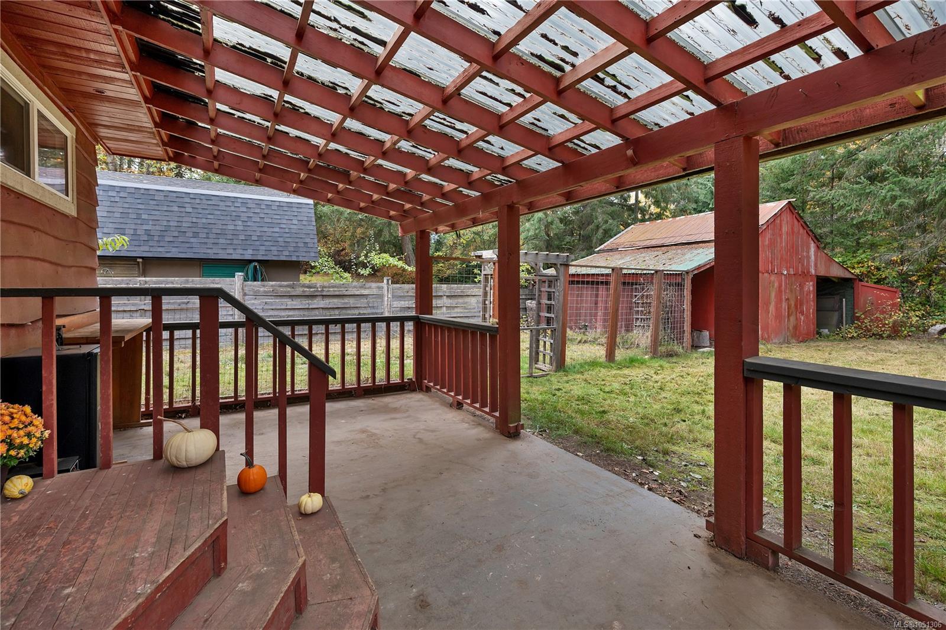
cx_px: 473
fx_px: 420
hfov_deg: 96.7
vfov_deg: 73.7
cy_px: 315
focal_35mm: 16
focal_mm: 16
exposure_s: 1/25
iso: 320
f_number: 5.6
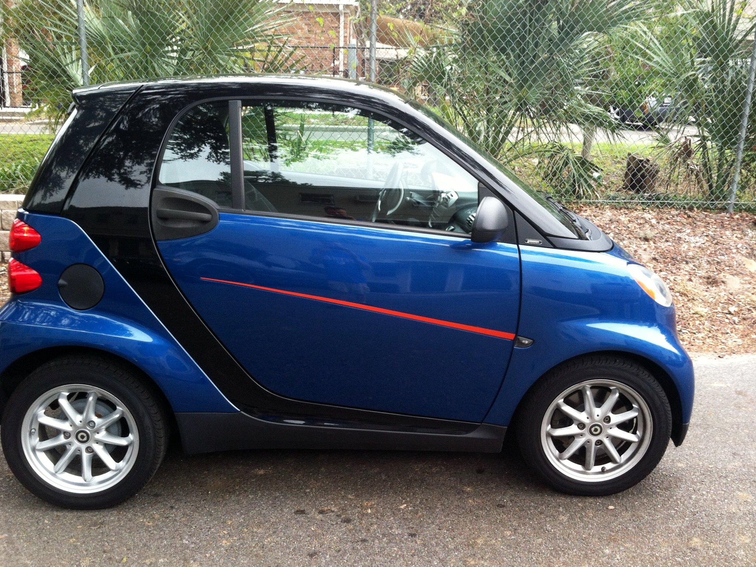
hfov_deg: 51.4
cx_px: 375
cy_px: 280
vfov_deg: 39.7
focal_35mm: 36
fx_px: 786
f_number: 2.8
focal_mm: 3.85
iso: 100
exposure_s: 1/100
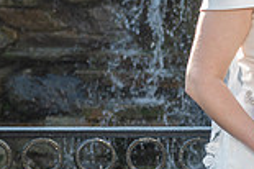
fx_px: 1452
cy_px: 89
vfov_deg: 6.7
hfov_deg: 9.5
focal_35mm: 206
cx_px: 446
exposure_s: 1/250
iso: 100
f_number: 4
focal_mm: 55
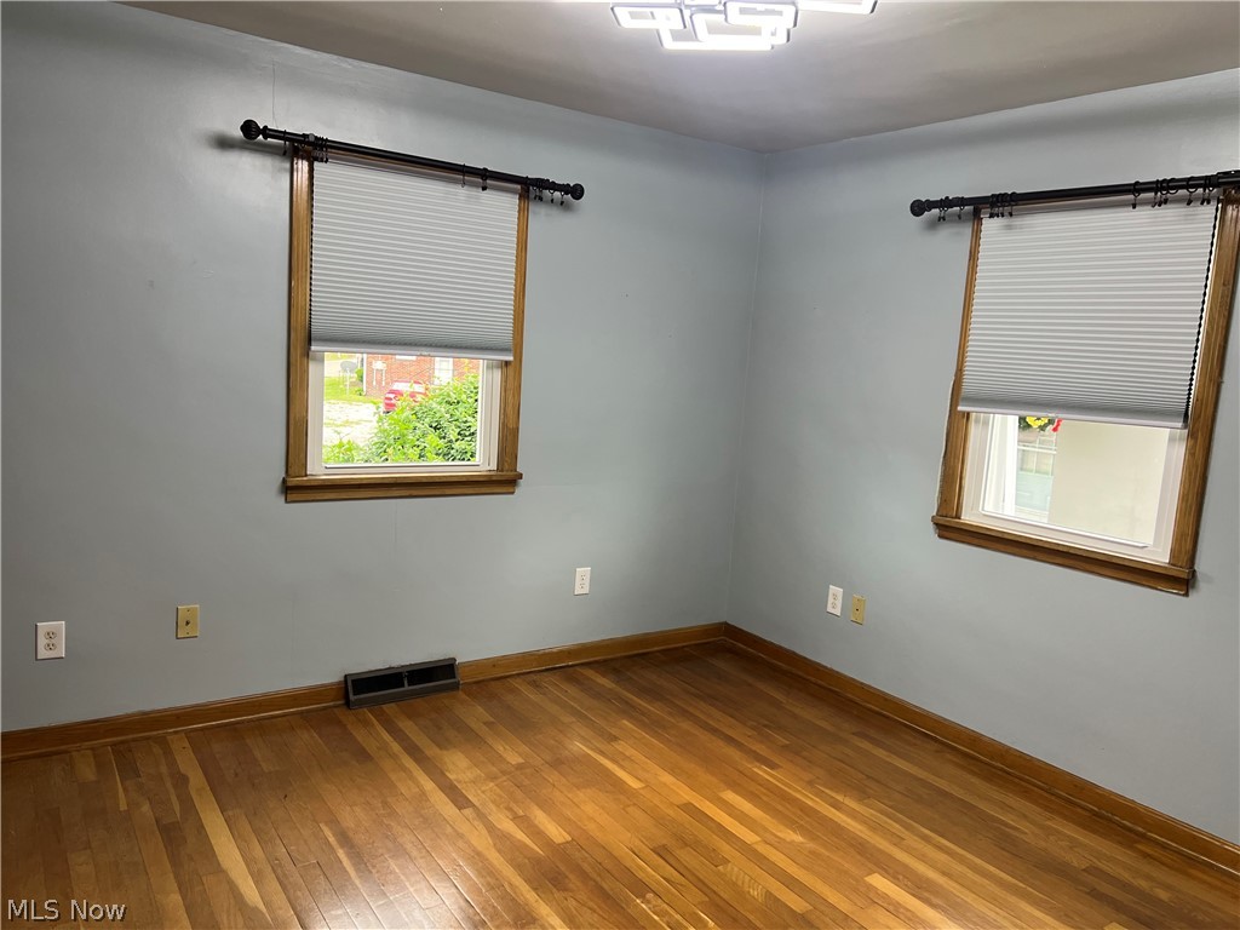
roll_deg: -3.9
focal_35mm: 26
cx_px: 620
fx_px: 931
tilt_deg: -7.1
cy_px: 465
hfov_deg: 67.3
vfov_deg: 53.1
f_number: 1.5
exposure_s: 1/101
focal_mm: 5.7
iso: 125
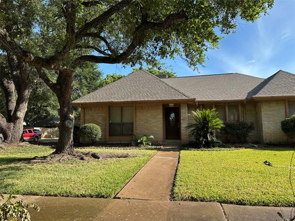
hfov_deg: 71.6
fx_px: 205
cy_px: 110
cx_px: 148
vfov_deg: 56.8
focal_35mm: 24
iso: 80
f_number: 1.78
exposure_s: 1/1721
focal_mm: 6.86
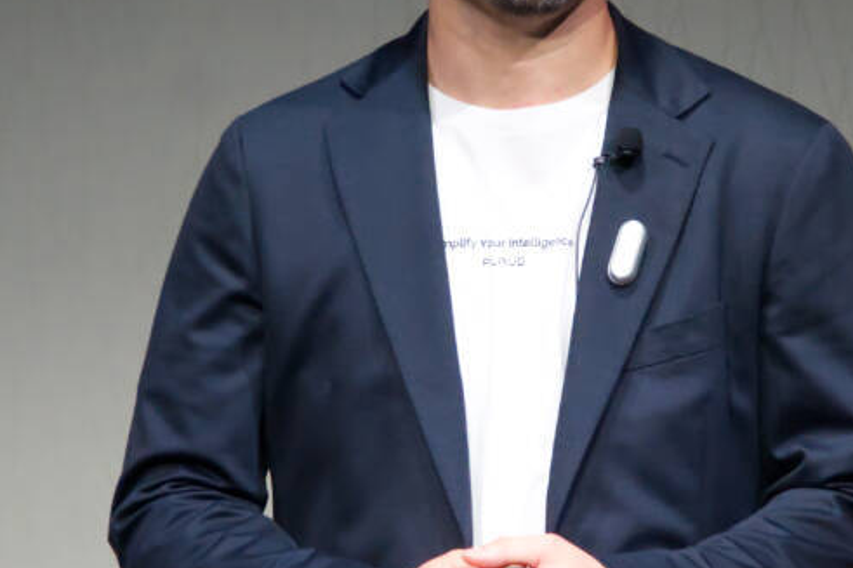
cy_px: 295
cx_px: 485
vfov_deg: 3.4
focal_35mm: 406
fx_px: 9616
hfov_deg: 5.1
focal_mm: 166
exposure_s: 1/60
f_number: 5.6
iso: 12800
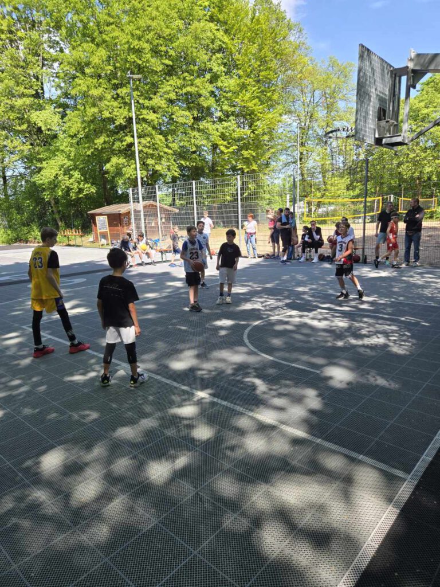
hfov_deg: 58.9
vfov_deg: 73.9
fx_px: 390
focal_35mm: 23
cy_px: 294
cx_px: 220
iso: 80
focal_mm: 5.4
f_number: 1.8
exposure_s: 1/1809
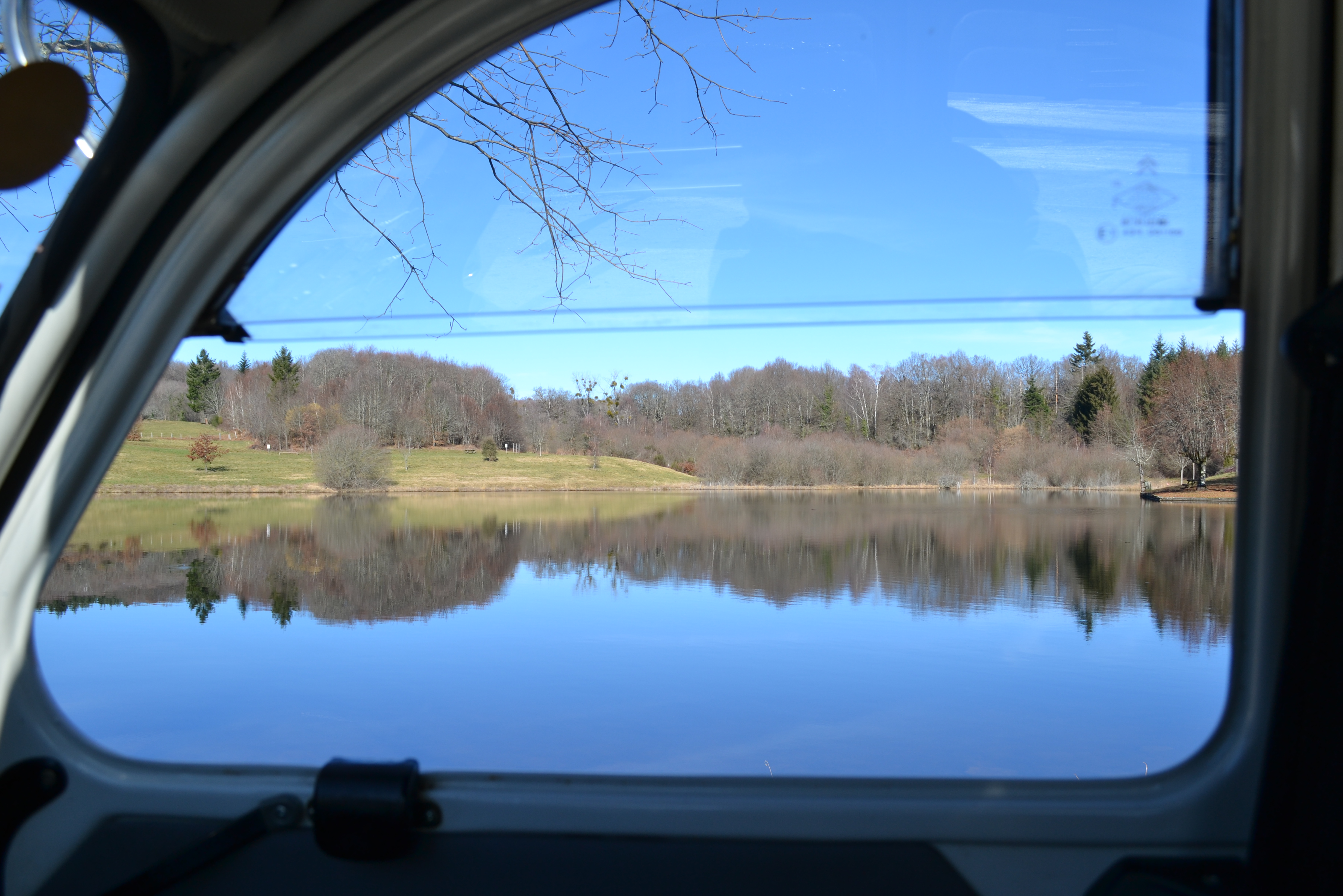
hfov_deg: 60.3
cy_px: 461
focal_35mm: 31
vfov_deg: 42.3
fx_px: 1156
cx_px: 679
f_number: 8
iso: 100
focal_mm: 20
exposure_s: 1/250
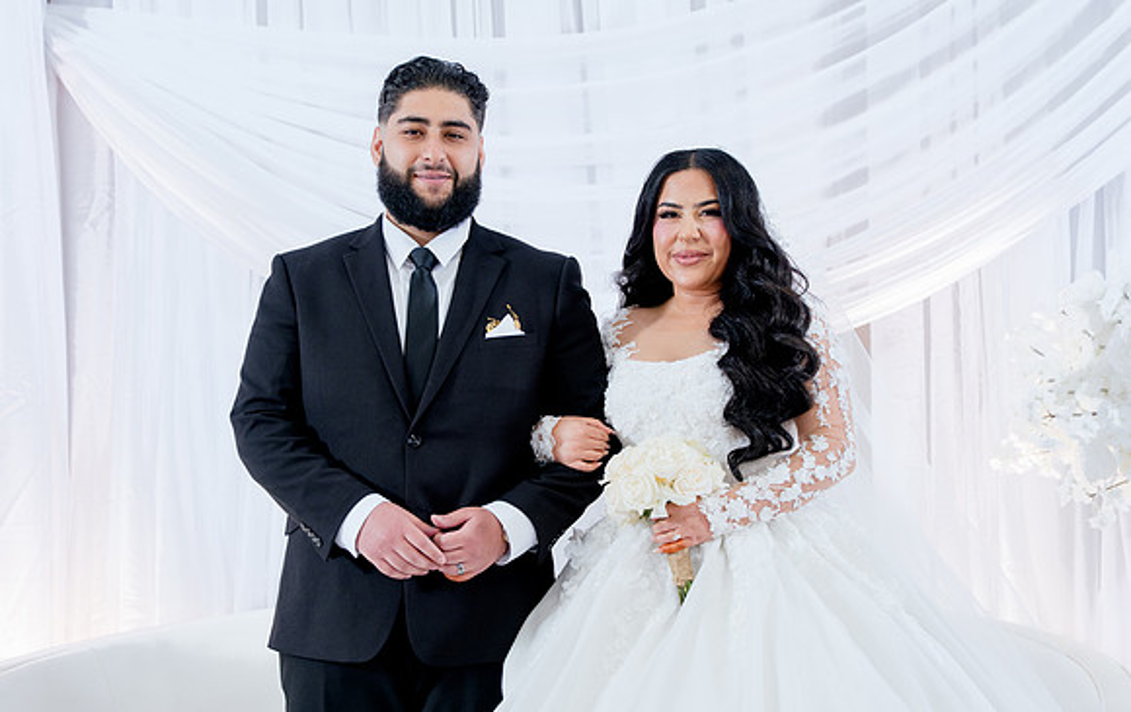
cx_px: 582
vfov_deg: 17.3
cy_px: 419
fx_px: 2339
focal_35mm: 76
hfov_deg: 27.2
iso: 800
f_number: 2.8
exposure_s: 1/160
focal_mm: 67
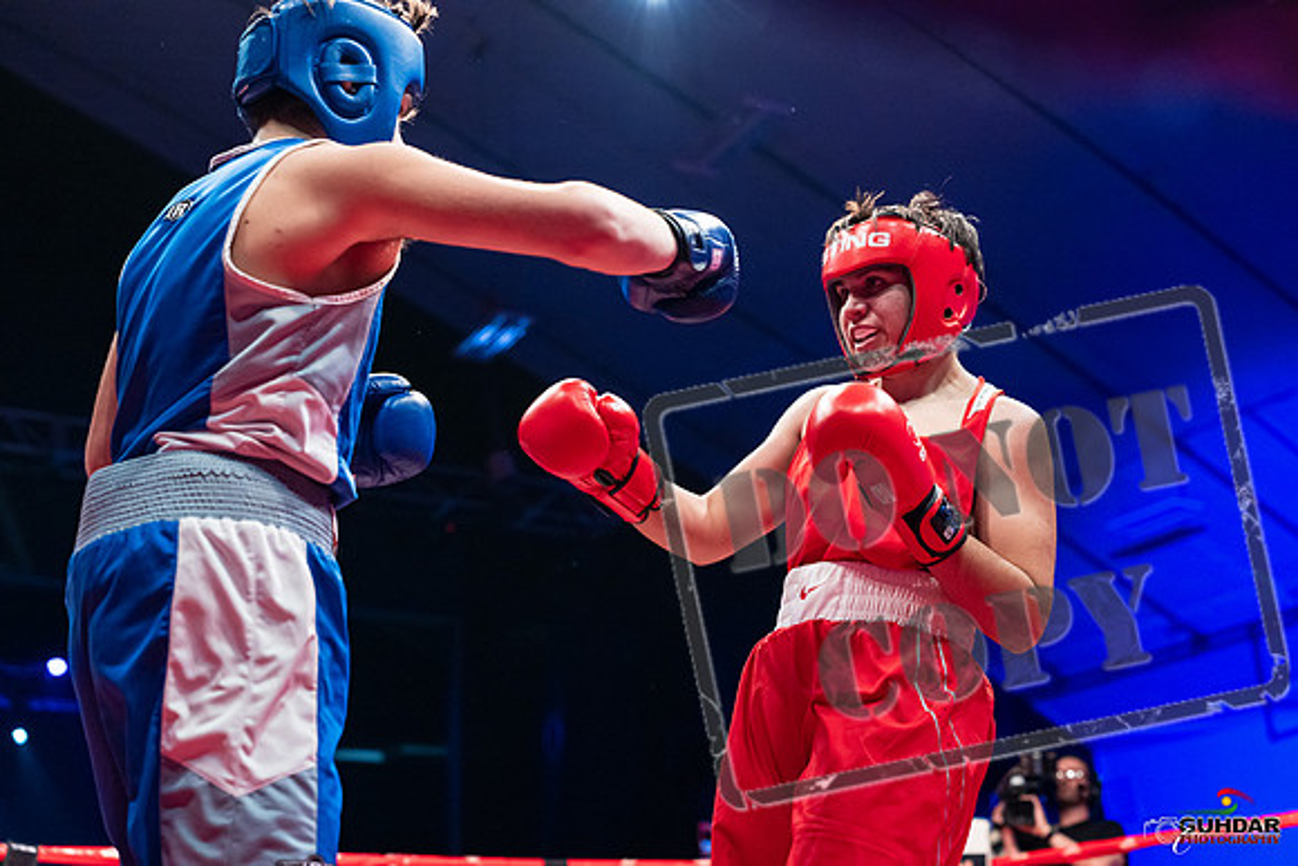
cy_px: 433
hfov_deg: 39.6
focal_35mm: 50
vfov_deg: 27.0
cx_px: 649
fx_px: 1803
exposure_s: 1/1000
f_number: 2.8
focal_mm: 50
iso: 4000
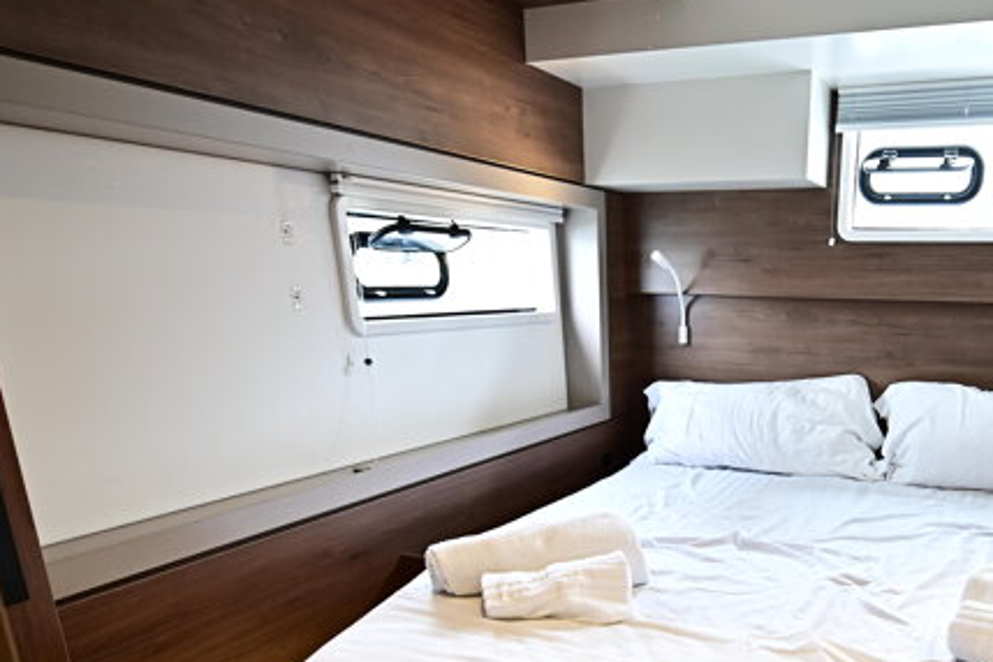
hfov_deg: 64.4
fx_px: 745
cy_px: 516
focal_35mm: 27
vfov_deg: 45.8
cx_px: 711
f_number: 2.8
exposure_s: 1/80
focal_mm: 14
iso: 500
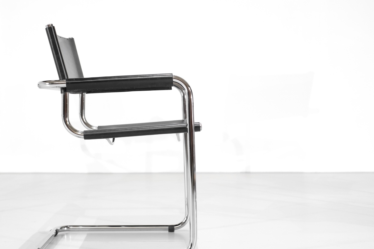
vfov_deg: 25.5
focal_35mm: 53
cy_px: 124
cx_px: 187
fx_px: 550
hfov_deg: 37.5
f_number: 4
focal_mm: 35
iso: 800
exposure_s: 1/100
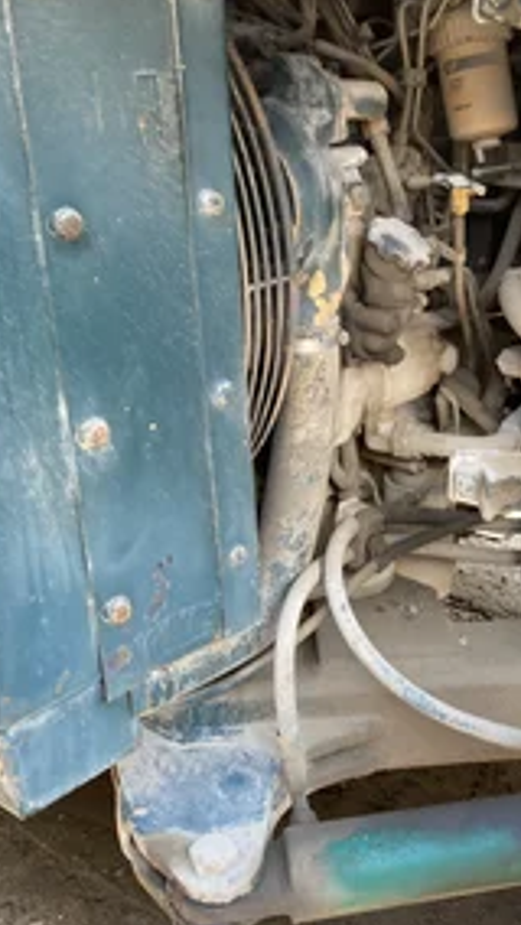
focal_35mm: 43
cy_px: 580
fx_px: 1055
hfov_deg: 26.8
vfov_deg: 46.9
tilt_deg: -23.2
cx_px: 466
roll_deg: -2.0
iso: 32
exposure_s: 1/121
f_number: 1.8
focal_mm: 3.99
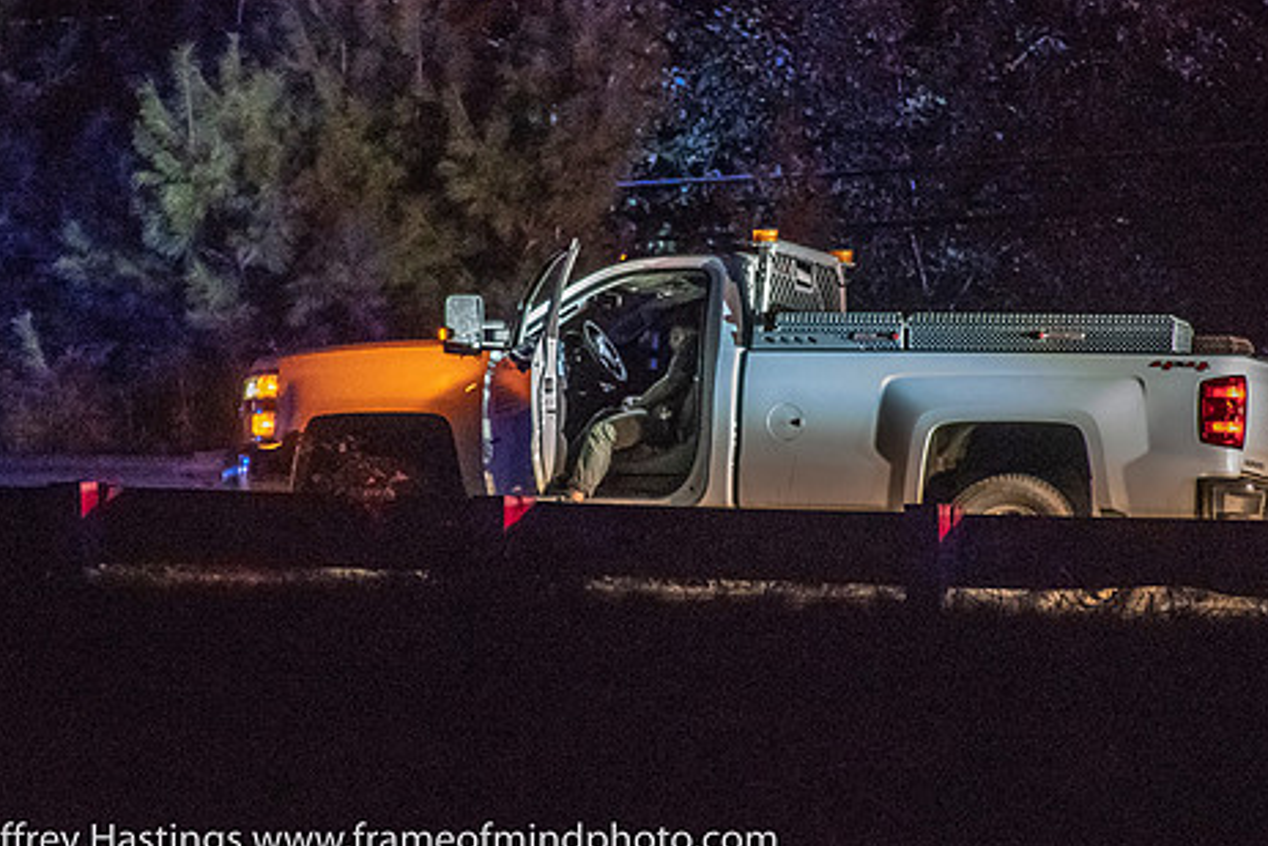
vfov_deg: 3.9
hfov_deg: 5.9
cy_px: 398
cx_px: 721
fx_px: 12331
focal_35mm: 350
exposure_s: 1/80
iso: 16000
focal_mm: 185
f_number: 5.6
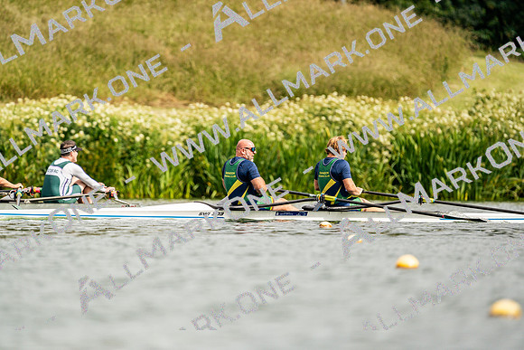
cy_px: 175
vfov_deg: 2.3
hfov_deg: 3.4
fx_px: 8735
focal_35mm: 600
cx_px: 262
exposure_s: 1/2000
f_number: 6.3
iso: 320
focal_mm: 600
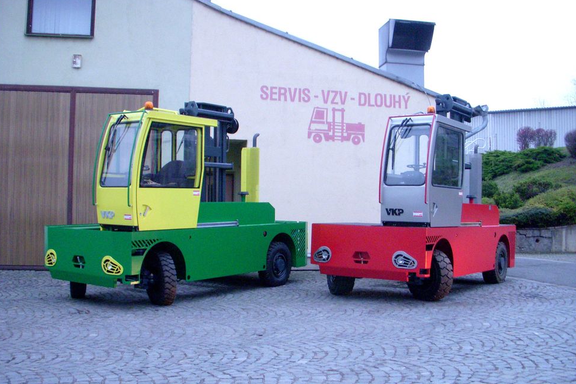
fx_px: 640
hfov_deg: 48.5
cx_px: 285
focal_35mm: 40
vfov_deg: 33.4
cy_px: 203
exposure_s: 1/6
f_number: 3.3
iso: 400
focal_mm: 6.3
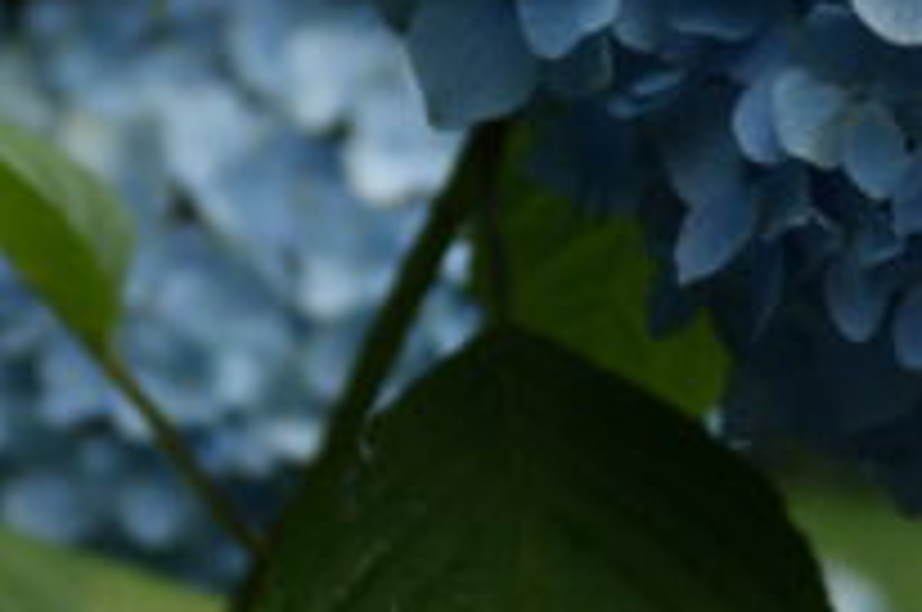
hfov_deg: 5.5
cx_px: 931
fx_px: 9589
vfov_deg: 3.6
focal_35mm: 375
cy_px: 2
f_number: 2.8
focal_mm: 50
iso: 100
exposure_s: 1/160
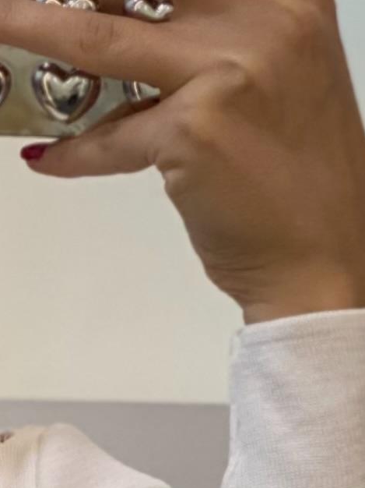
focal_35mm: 335
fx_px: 4713
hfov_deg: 4.4
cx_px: -369
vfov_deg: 5.9
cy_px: 647
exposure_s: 1/100
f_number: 2
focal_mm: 6
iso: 64
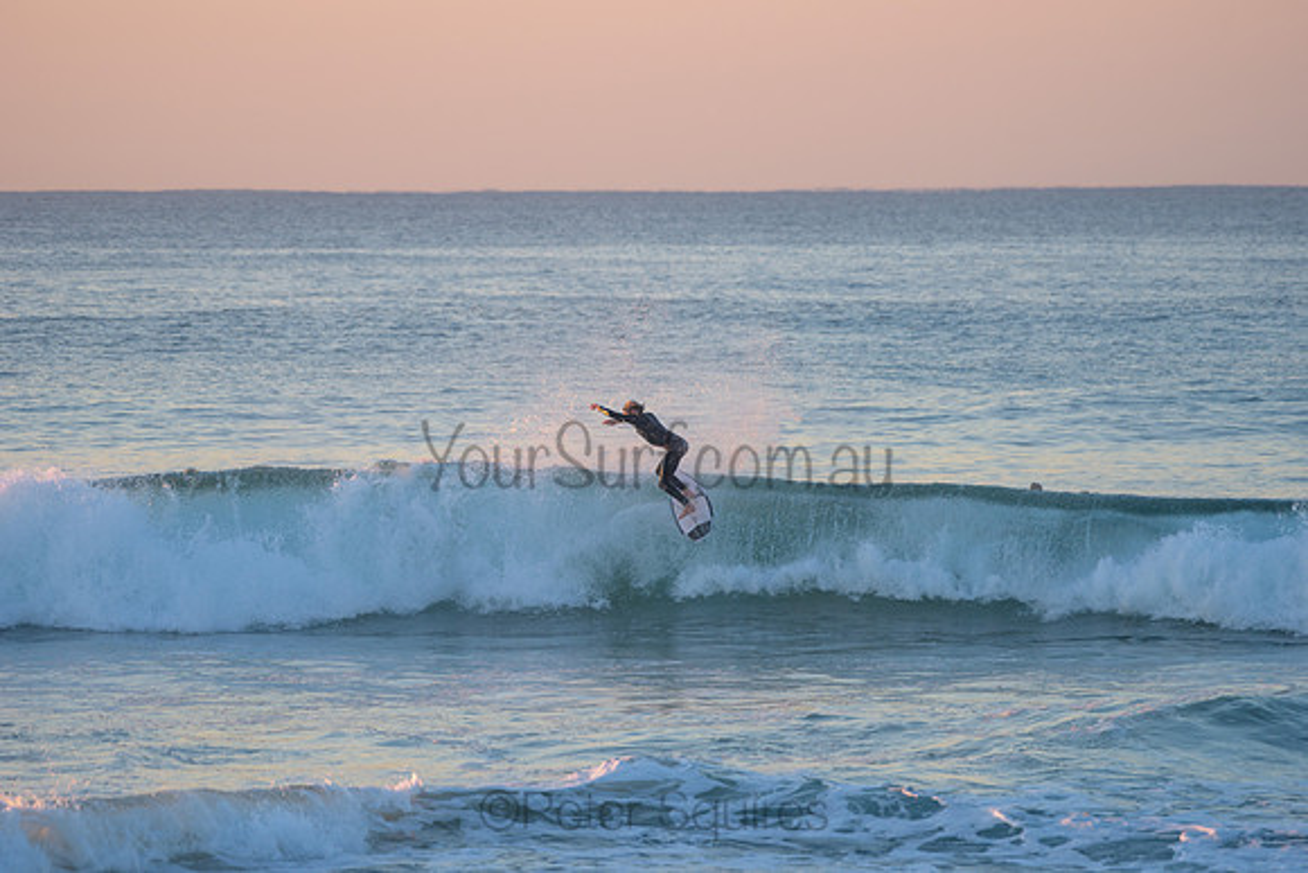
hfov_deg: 7.4
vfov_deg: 4.9
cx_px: 654
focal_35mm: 280
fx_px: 10175
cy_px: 436
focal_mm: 280
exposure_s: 1/400
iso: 320
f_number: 5.6
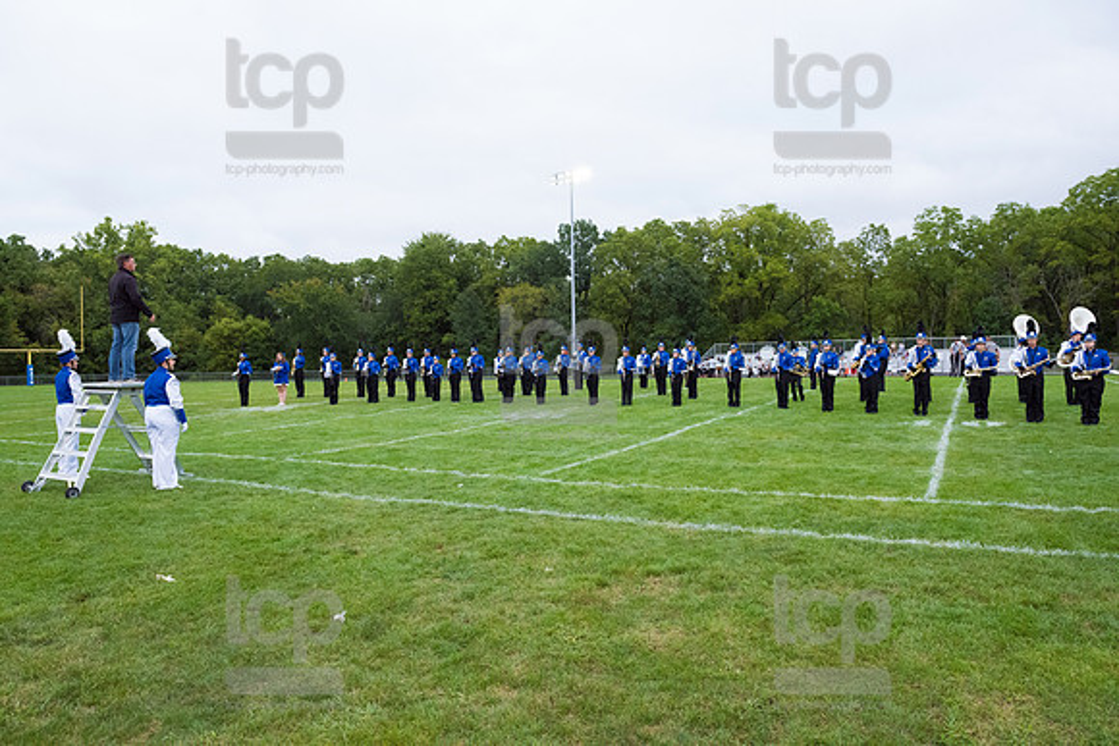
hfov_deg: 73.7
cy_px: 373
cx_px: 560
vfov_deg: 53.2
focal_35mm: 24
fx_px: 746
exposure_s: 1/640
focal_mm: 24
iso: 3200
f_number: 6.3
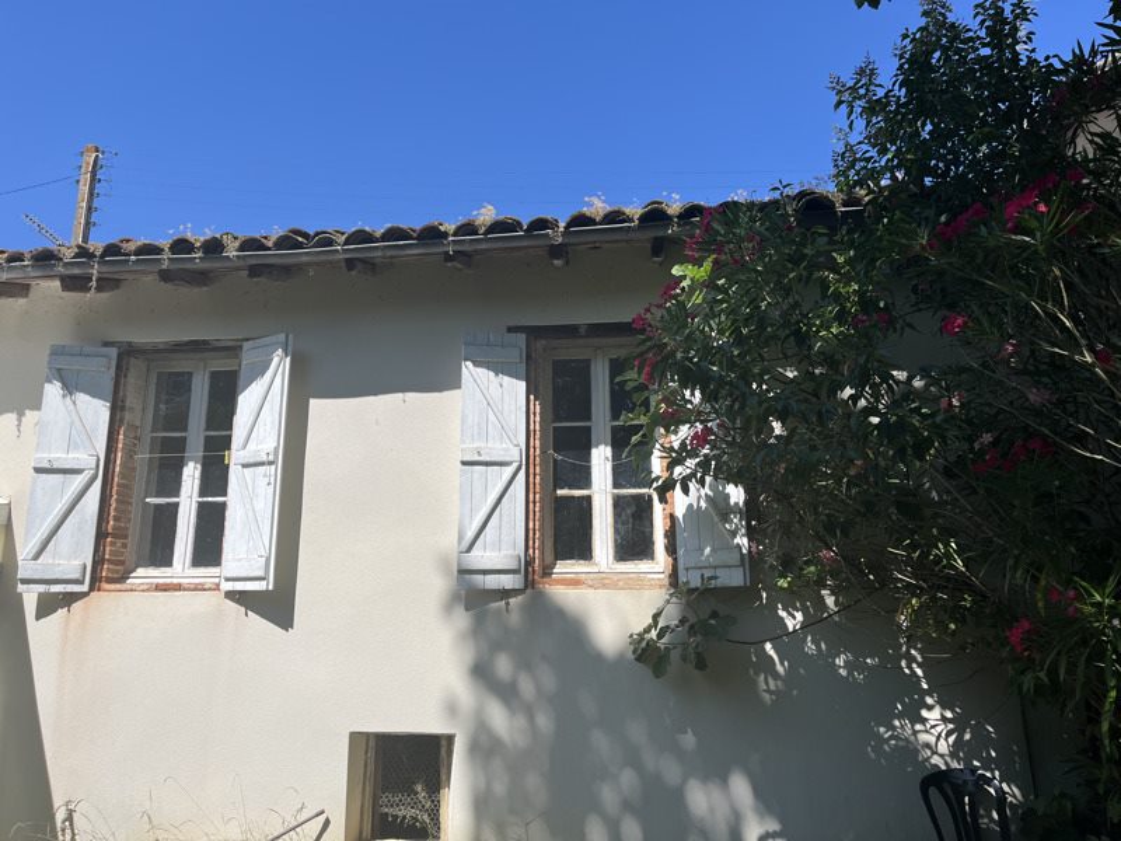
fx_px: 842
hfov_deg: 67.3
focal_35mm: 26
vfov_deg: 53.1
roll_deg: +0.4
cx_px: 560
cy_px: 420
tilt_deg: +13.2
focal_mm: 5.1
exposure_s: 1/4149
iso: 50
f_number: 1.6
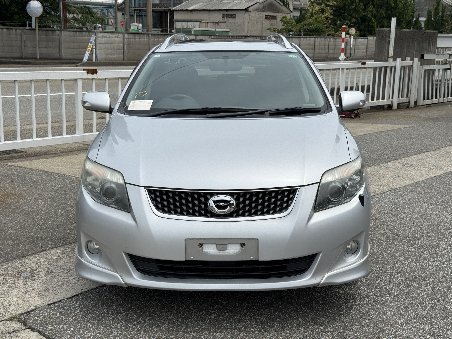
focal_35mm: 48
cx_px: 226
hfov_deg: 39.7
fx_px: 627
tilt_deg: -11.5
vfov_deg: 30.3
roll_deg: -2.0
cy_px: 170
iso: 64
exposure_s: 1/7874
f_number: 1.78
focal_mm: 6.76
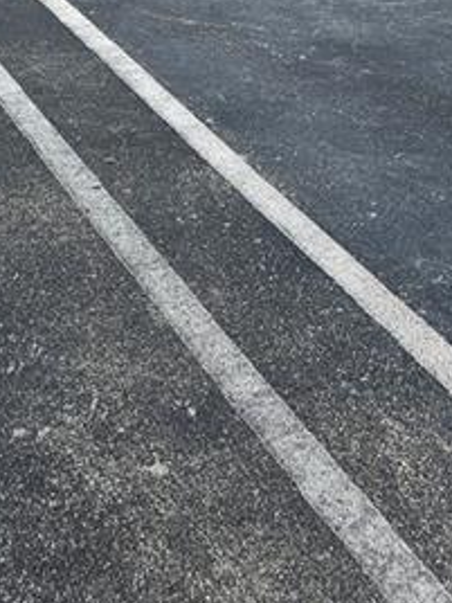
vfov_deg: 26.7
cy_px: -86
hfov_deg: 22.2
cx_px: 297
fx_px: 1149
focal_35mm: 66
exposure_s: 1/3194
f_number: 1.8
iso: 25
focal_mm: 5.4
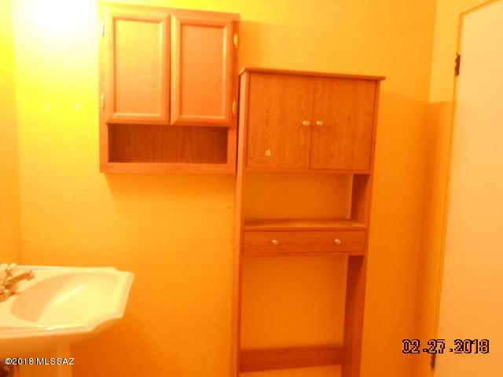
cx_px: 252
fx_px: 407
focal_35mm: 28
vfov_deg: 49.7
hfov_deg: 63.4
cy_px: 188
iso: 400
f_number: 3.7
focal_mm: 5
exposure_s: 1/25
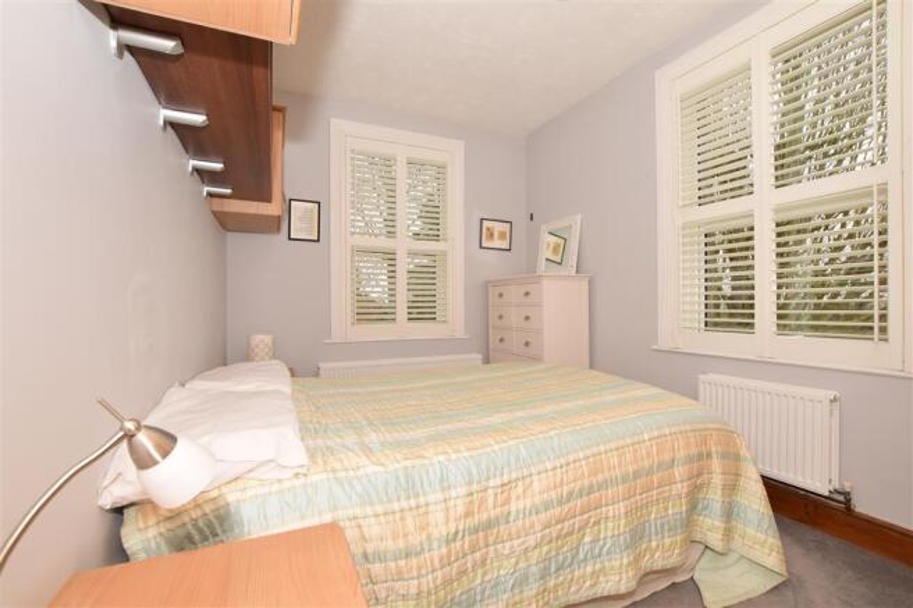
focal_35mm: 15
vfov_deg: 77.3
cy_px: 304
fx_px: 380
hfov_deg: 100.4
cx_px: 456
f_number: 7.1
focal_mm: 10
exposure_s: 1/60
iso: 400
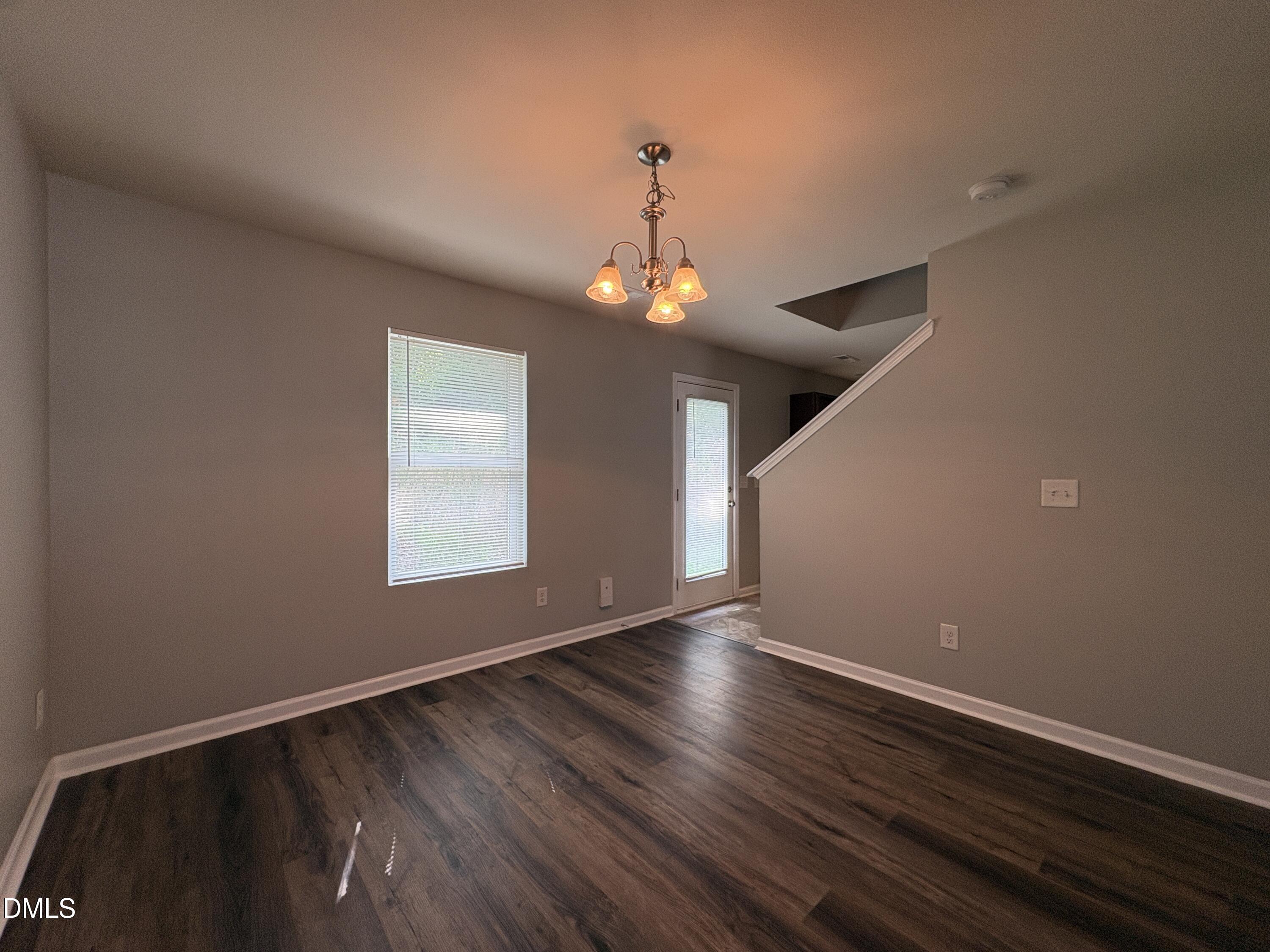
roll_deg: +0.9
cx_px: 635
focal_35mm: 14
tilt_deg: -0.3
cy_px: 476
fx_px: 514
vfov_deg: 85.7
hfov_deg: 102.1
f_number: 2.2
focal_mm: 2.22
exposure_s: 1/120
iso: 160
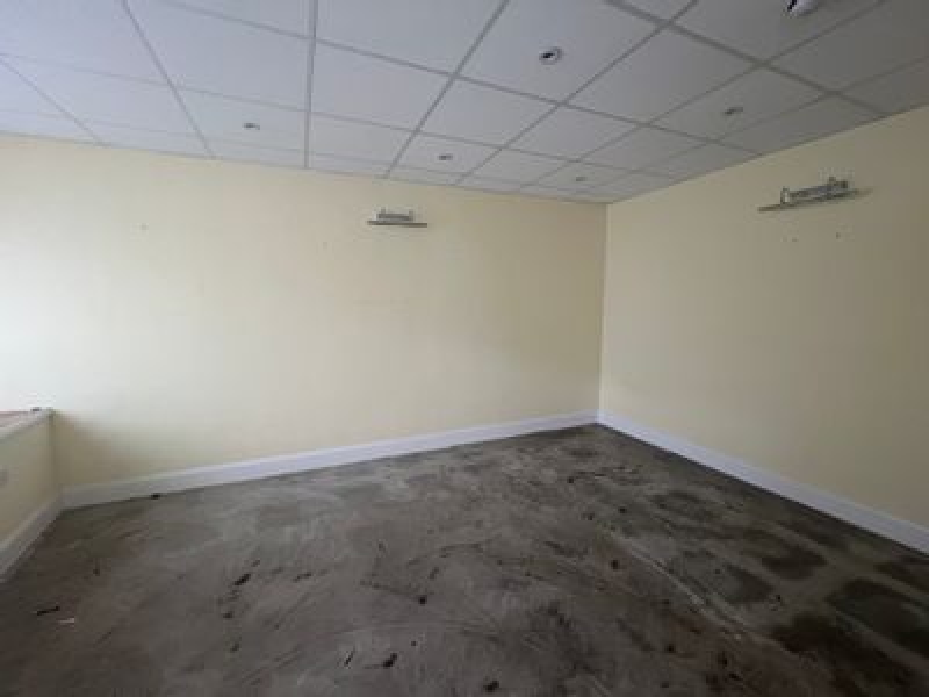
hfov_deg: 106.2
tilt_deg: -5.7
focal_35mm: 13
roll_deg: +0.7
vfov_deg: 89.9
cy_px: 348
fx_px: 349
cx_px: 464
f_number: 1.8
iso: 200
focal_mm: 1.57
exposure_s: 1/50
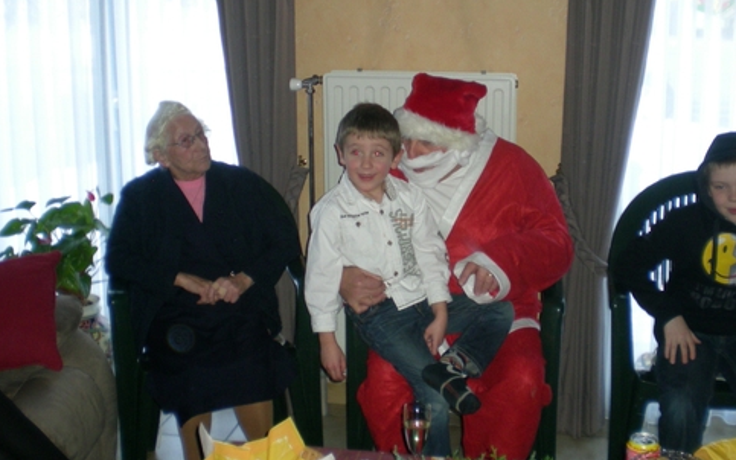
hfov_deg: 40.3
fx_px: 1003
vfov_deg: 25.8
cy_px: 178
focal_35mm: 50
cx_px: 398
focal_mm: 6.3
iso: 143
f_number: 3.1
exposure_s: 1/30
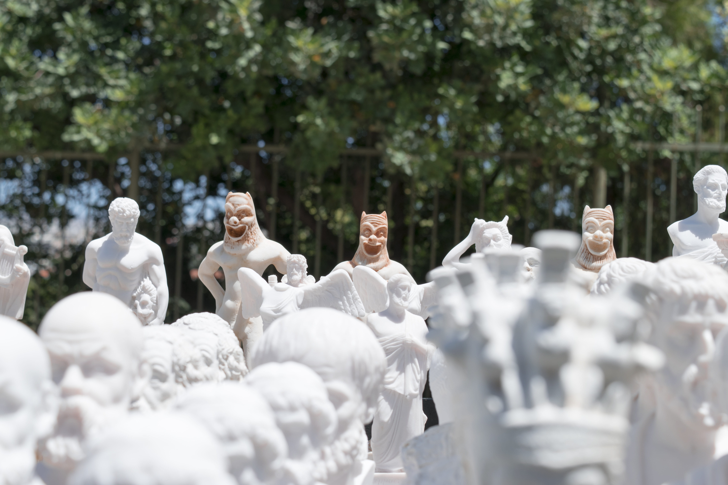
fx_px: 1213
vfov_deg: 22.6
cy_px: 242
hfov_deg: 33.4
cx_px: 364
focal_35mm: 60
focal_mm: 40
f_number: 9
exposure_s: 1/320
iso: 100
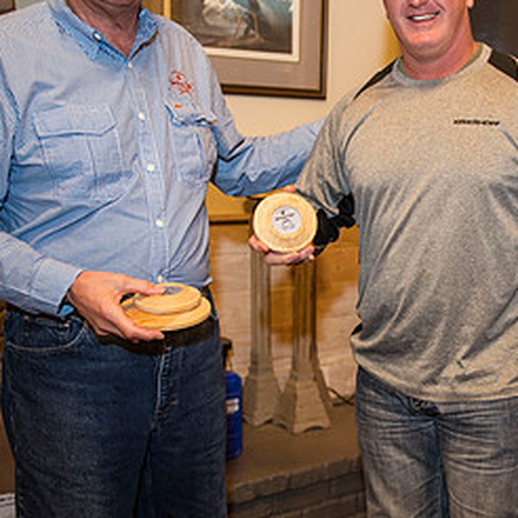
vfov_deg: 30.6
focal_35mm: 56
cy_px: 257
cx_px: 476
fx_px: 948
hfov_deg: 29.2
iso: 1600
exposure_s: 1/100
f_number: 2.8
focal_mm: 28
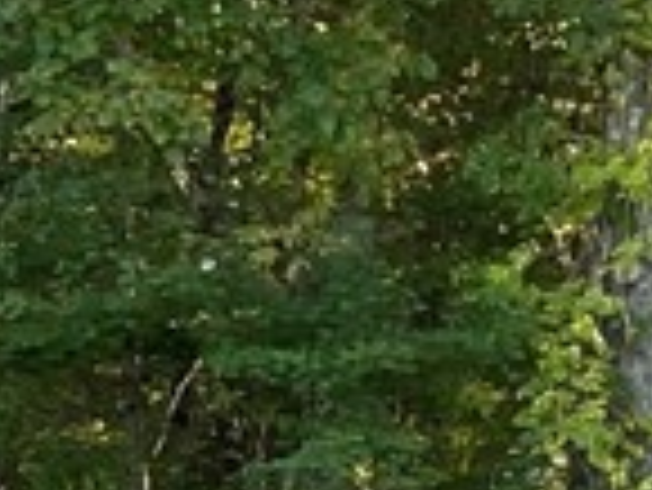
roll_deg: -1.9
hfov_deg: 8.8
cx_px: 2001
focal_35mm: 183
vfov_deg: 8.1
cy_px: 238
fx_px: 3450
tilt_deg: +6.7
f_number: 1.8
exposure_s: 1/155
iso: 32
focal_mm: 4.25
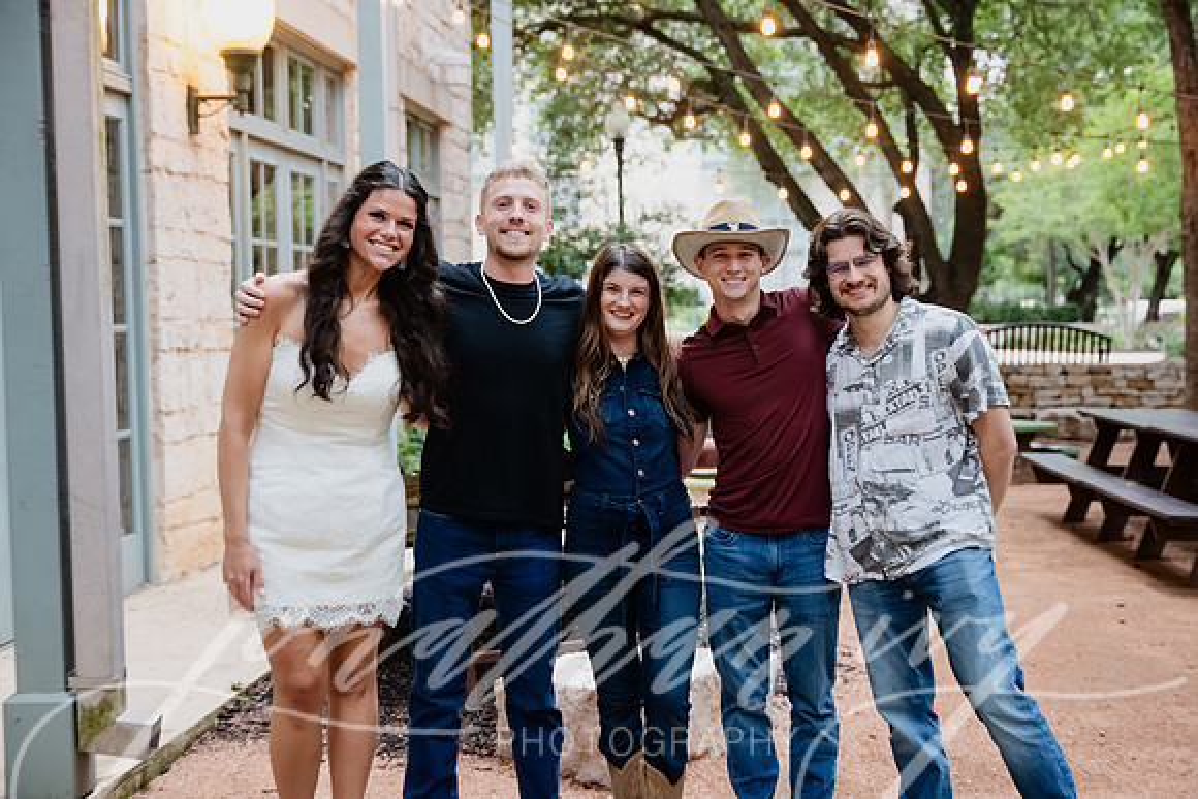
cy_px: 400
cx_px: 599
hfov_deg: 37.5
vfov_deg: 25.5
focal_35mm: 53
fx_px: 1764
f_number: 3.5
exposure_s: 1/160
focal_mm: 53
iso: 3200
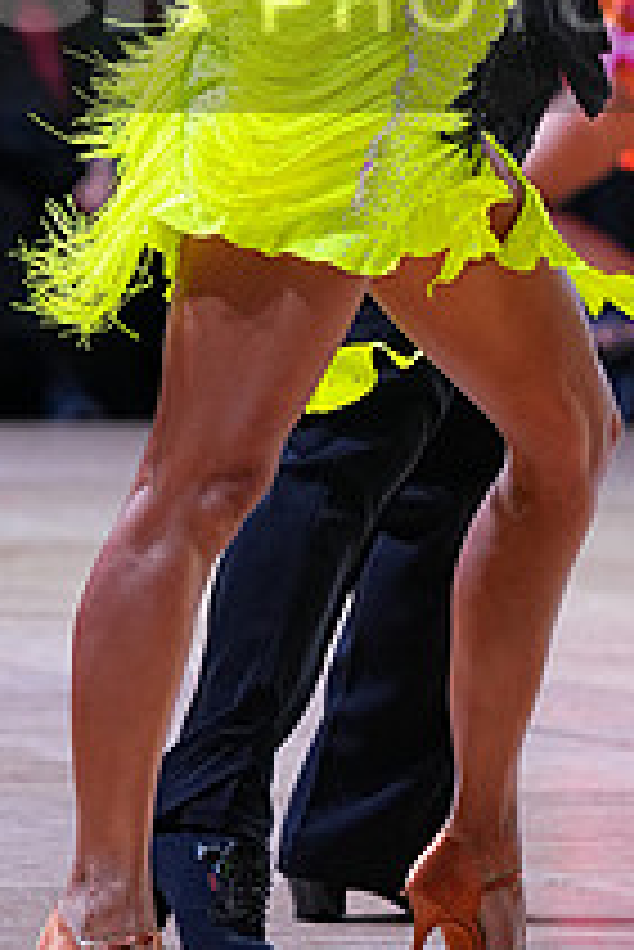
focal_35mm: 387
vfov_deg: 5.3
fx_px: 10206
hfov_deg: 3.6
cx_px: 533
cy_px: -36
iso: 2000
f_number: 4
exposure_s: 1/500
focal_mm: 141
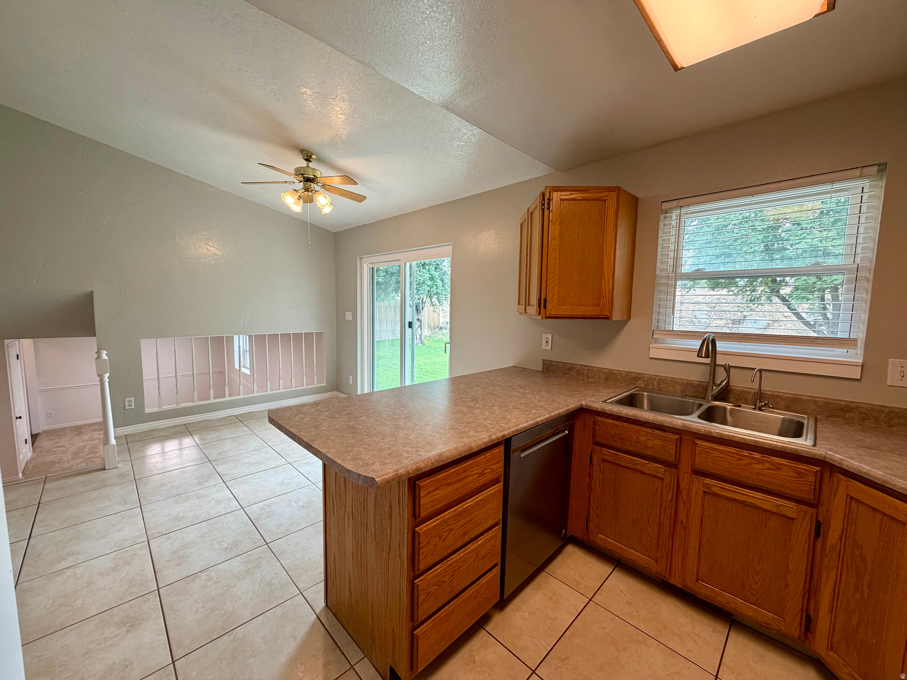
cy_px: 340
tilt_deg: -5.5
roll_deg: -0.5
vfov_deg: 85.7
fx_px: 367
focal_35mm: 14
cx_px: 454
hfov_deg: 102.1
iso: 160
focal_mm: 2.22
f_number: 2.2
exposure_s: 1/120
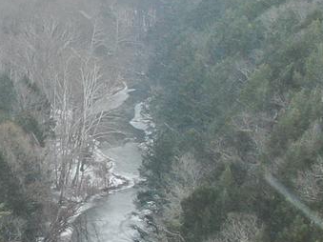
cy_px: 140
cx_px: -141
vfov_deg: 10.2
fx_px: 1353
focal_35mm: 145
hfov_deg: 13.0
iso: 100
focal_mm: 4.39
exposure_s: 1/240
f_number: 2.8
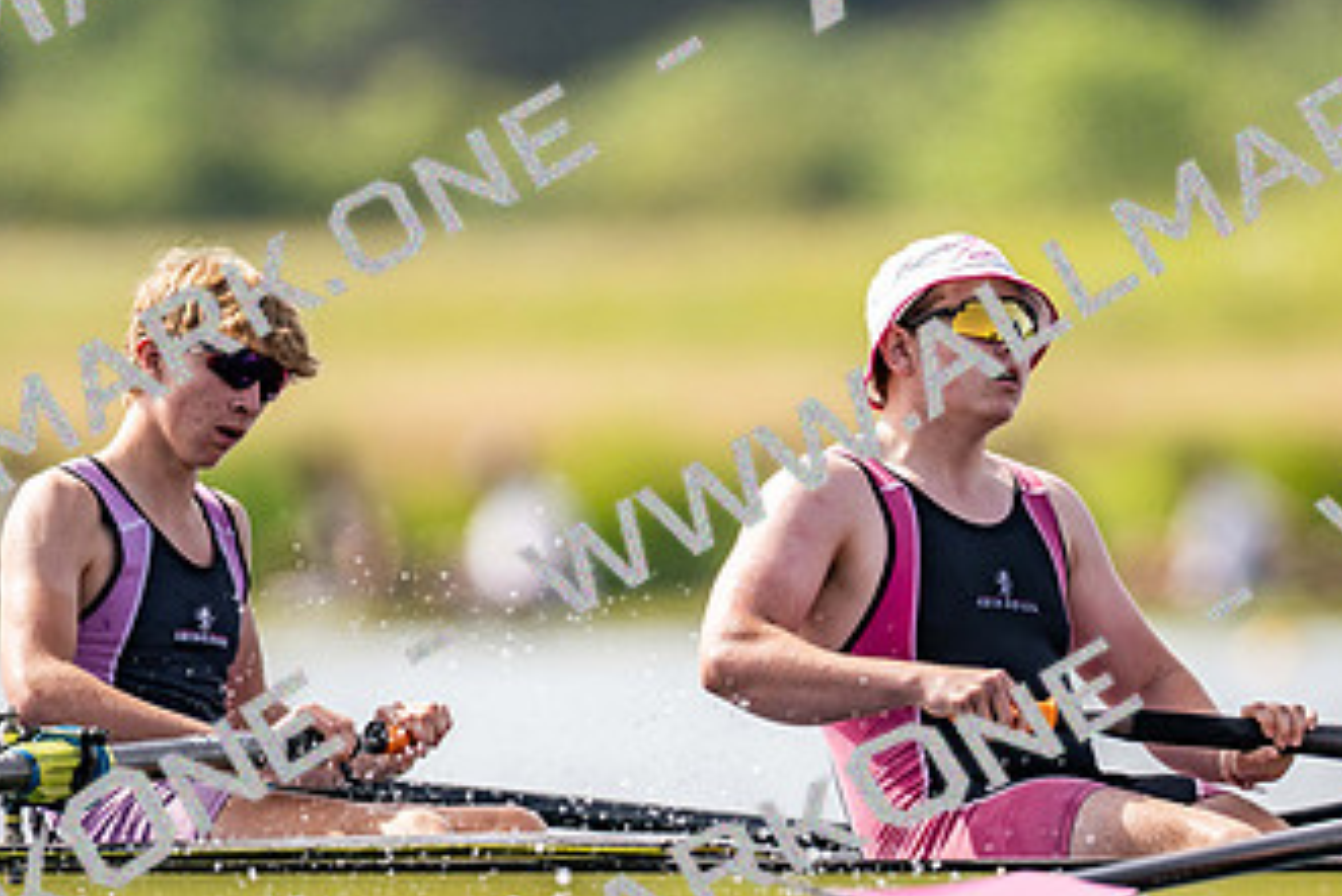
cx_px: 1022
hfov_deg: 2.0
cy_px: 626
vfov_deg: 1.3
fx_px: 39194
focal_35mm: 1051
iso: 200
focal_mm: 600
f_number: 4
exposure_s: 1/2500
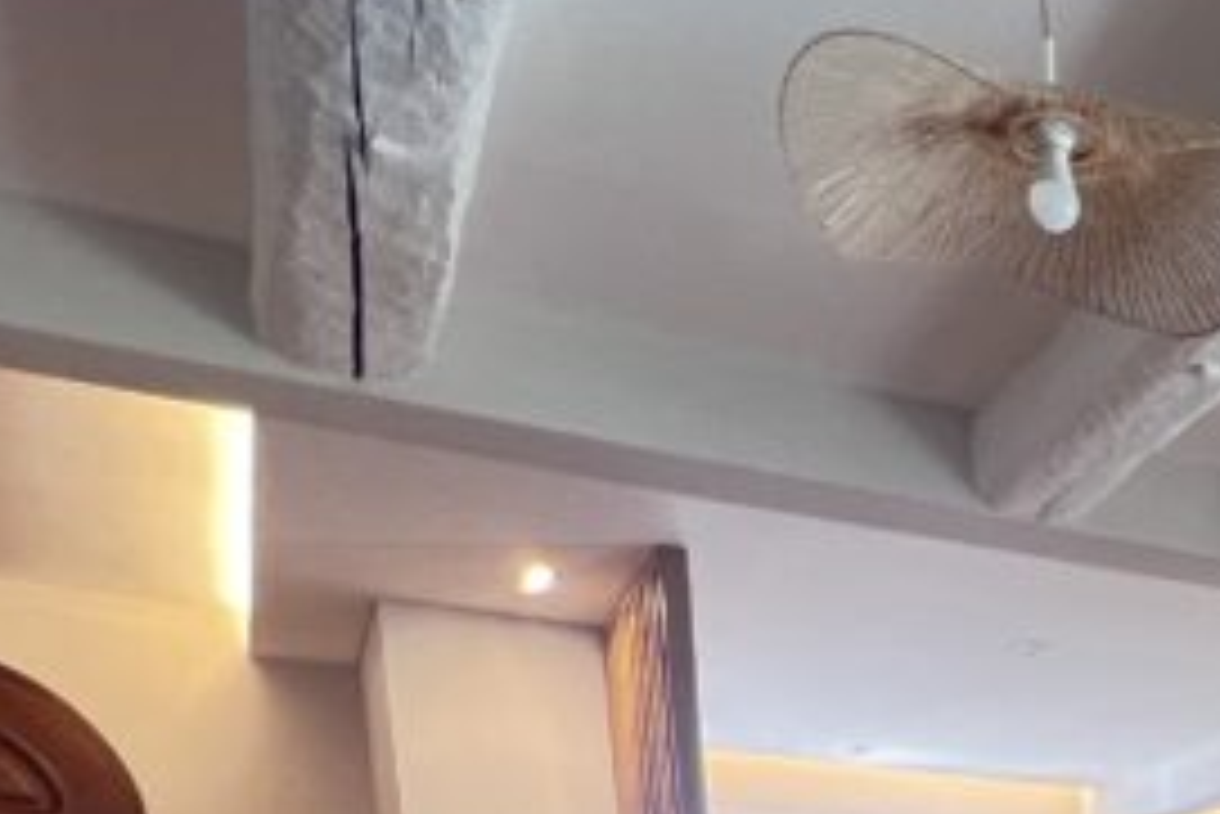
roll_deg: +0.5
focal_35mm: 51
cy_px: 1448
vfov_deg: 19.8
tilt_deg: -9.2
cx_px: 1684
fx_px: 1729
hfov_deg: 29.2
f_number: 1.8
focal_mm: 1.57
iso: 125
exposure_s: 1/50
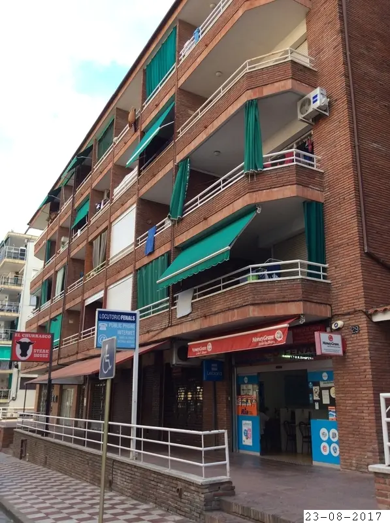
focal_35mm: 33
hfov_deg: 42.8
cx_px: 195
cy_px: 262
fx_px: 497
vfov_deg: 55.4
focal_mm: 3.3
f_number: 2.4
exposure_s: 1/259
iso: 32
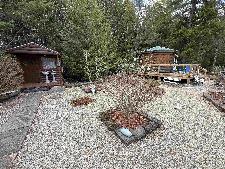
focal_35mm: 14
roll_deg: +0.4
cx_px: 112
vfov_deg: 85.7
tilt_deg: -12.0
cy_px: 84
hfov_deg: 102.1
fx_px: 91
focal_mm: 2.22
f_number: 2.2
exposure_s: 1/304
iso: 50
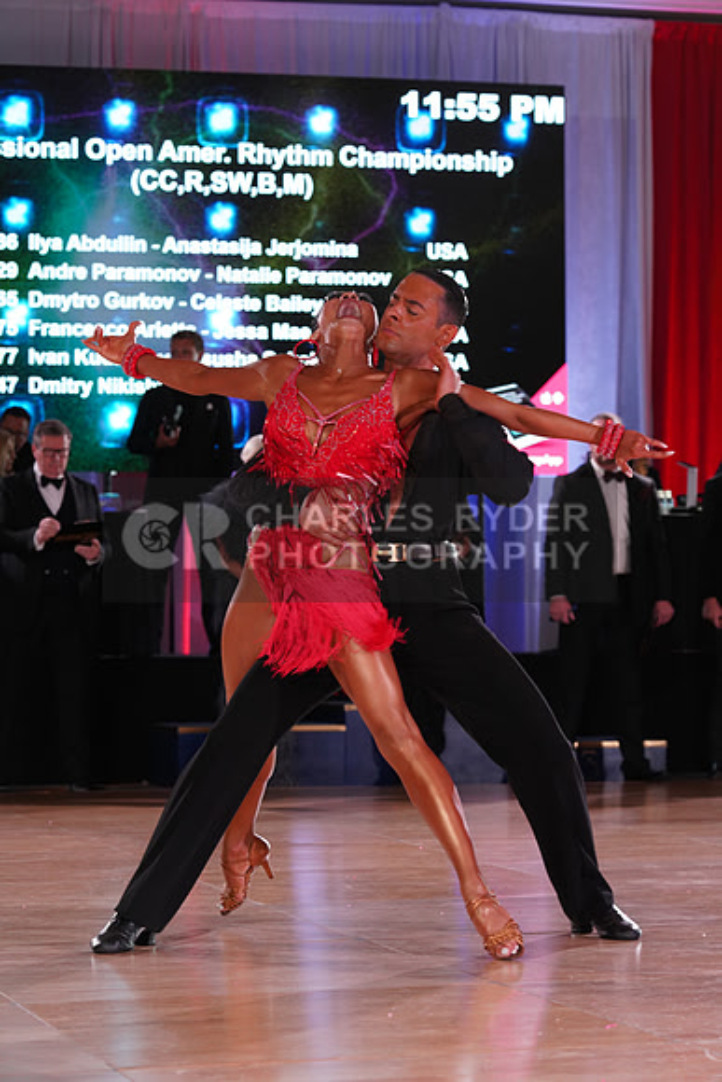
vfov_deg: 21.0
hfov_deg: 14.1
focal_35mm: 97
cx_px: 361
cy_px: 541
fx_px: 2916
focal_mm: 97
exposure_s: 1/160
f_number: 5.6
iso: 1600
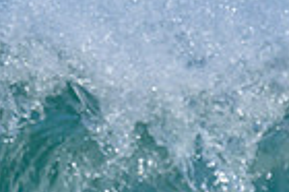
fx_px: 36347
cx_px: -113
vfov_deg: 0.3
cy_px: 271
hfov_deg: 0.5
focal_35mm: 4533
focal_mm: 800
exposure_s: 1/2000
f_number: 6.3
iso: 320
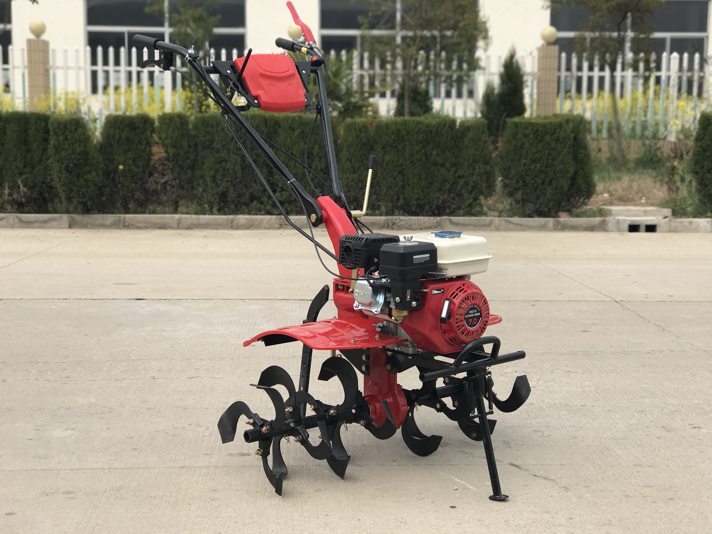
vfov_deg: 25.7
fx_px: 1172
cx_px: 356
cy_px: 267
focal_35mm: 57
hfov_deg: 33.8
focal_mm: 6.6
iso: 20
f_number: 2.8
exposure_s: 1/847
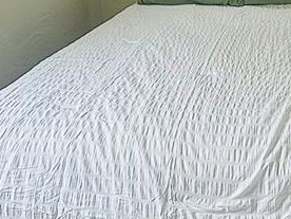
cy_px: -5
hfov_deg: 35.4
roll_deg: +1.3
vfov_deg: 26.4
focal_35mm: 52
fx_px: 437
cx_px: 241
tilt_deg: -13.2
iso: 250
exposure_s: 1/98
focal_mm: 2.22
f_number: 2.2
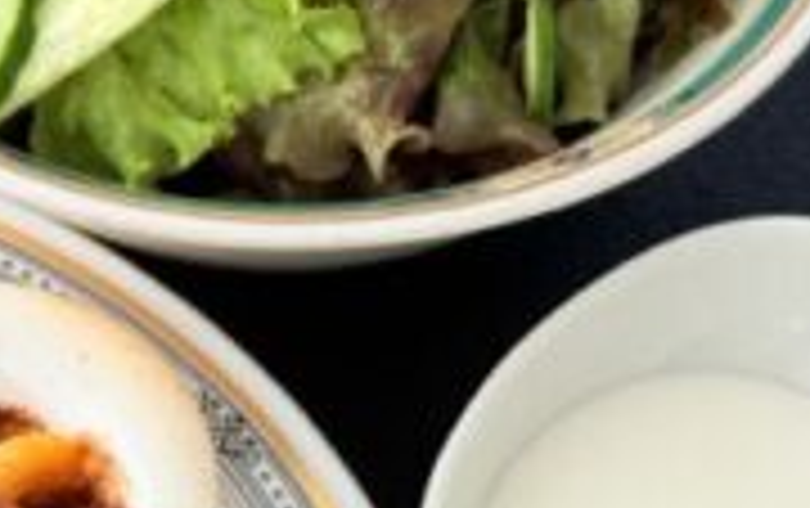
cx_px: -171
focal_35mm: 175
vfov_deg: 7.5
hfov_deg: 11.7
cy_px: 515
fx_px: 3868
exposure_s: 1/460
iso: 64
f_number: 1.78
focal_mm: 6.76
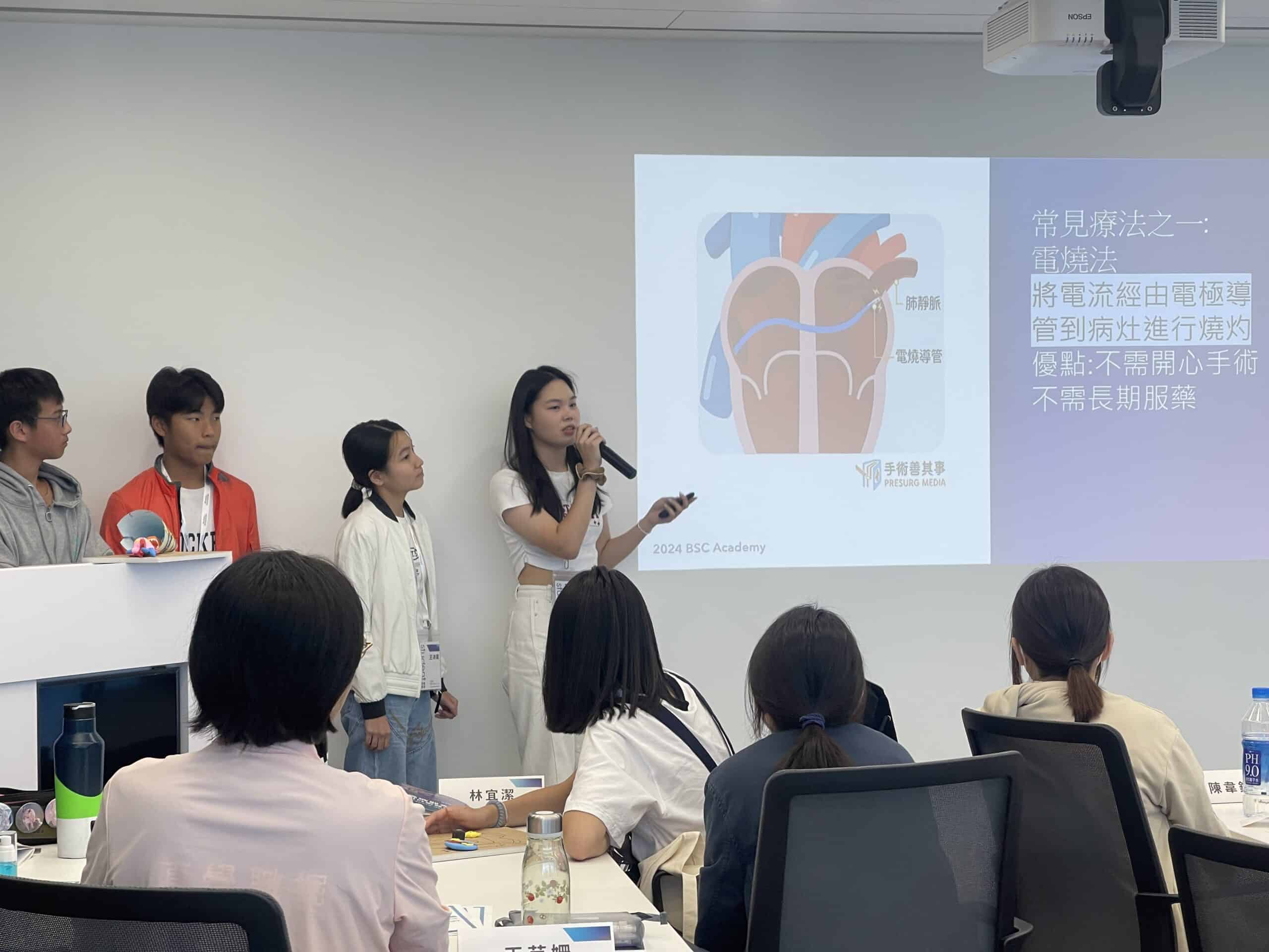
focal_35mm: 64
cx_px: 634
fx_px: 2346
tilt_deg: -0.2
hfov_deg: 30.3
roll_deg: +0.9
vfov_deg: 22.9
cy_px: 476
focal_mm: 7.5
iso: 50
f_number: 2.2
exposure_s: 1/99
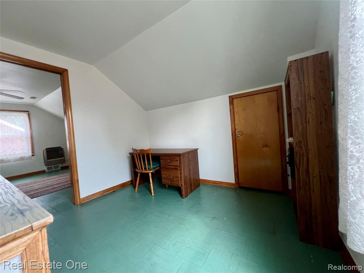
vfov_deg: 89.9
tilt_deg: -2.0
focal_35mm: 13
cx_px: 182
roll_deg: +5.0
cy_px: 136
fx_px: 137
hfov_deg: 106.2
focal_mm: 1.57
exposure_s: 1/99
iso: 250
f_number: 1.8
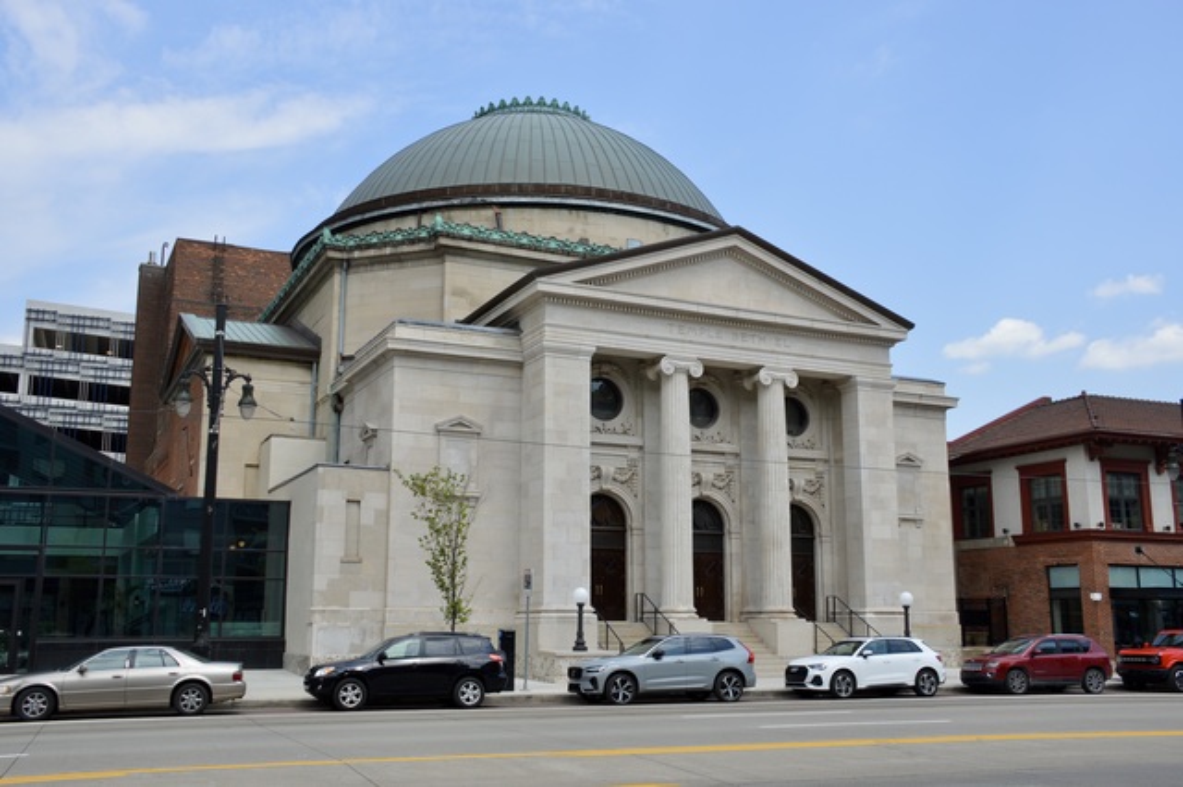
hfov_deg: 53.2
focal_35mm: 36
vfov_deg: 36.8
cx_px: 592
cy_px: 394
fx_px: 1182
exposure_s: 1/250
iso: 100
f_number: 8
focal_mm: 24
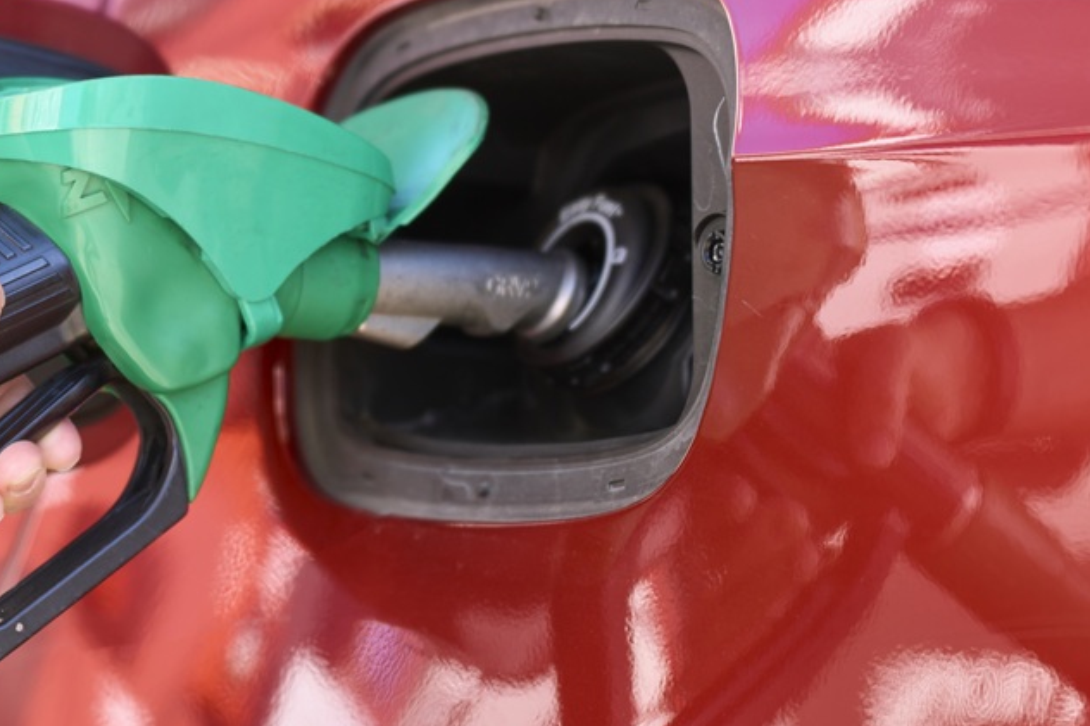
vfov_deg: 10.3
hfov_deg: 15.3
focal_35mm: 133
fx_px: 4026
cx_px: 210
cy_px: 398
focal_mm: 70
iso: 100
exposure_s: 1/250
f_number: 2.8
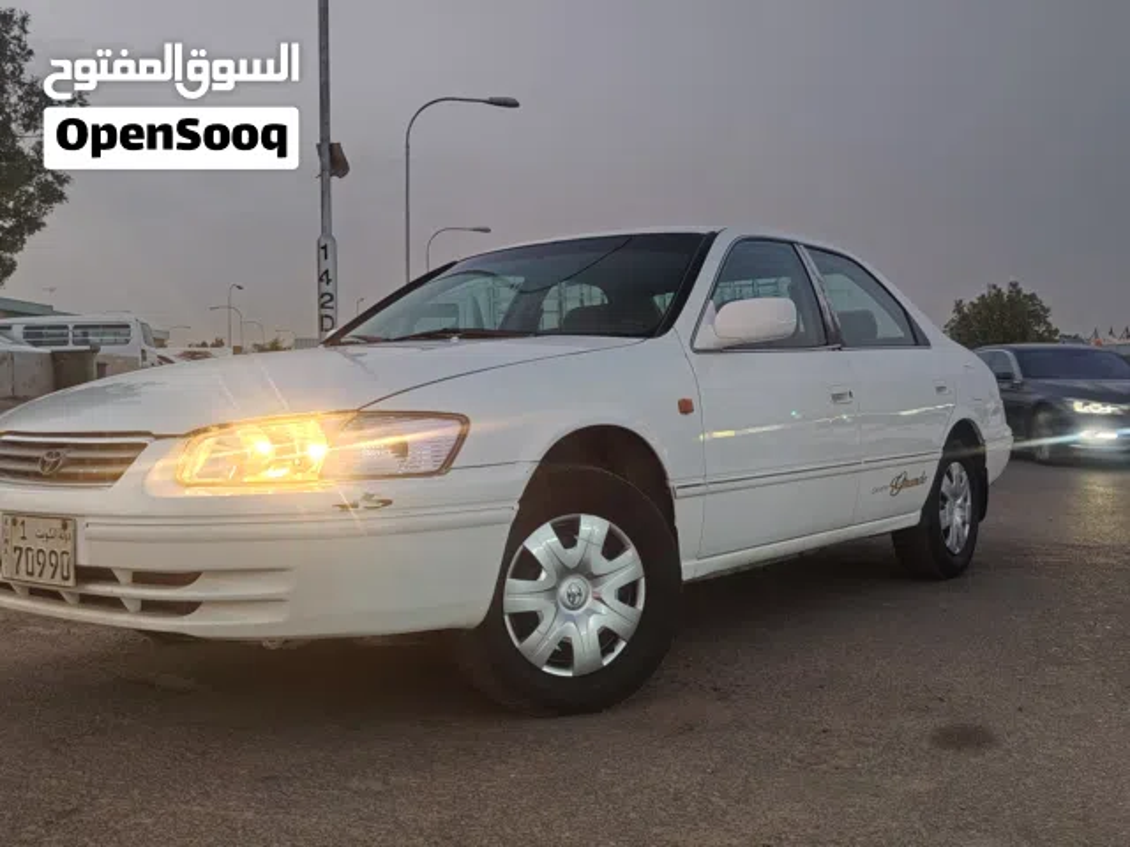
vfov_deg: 40.7
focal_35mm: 35
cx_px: 565
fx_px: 1143
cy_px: 424
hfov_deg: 52.6
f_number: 1.75
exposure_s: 1/25
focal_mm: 5.25
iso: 809
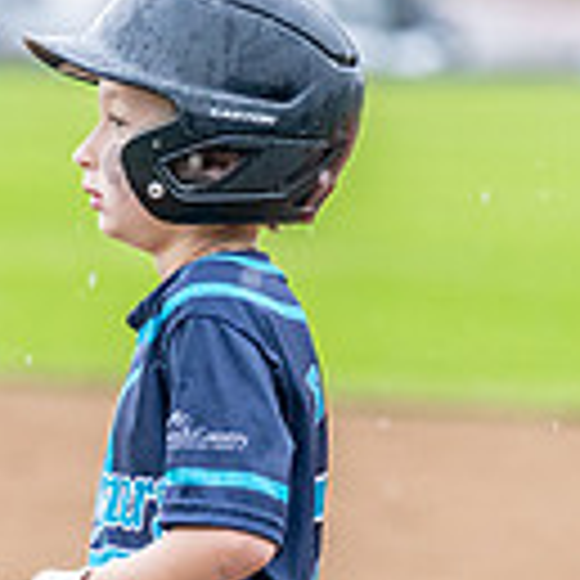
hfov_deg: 2.8
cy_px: 565
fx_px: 11658
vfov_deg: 2.8
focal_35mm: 615
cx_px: 276
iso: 1600
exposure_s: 1/1000
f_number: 2.8
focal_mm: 124
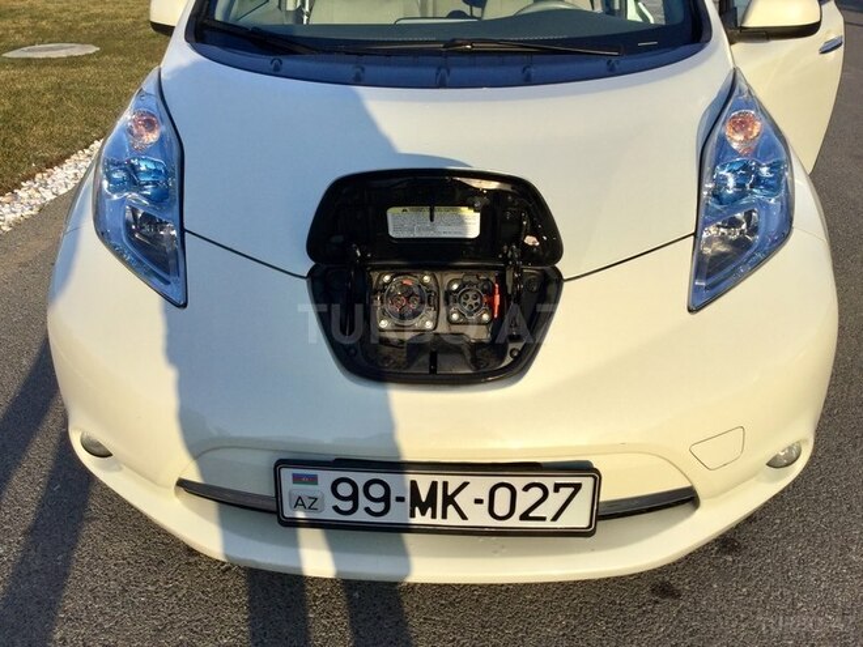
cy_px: 324
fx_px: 773
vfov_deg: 45.4
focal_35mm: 31
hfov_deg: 58.4
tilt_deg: -27.6
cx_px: 432
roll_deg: +0.7
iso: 25
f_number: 2.4
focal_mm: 3.3
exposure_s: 1/994
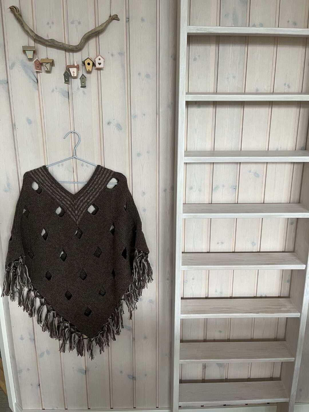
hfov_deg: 53.1
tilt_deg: -14.3
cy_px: 206
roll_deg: +0.9
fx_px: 309
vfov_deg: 67.3
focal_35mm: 26
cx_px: 154
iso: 160
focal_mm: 5.1
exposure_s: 1/60
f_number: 1.6
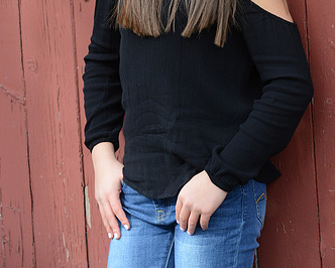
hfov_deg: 9.4
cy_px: -12
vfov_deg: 7.5
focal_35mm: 205
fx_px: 2034
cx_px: 193
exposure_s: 1/200
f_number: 8
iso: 500
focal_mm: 125
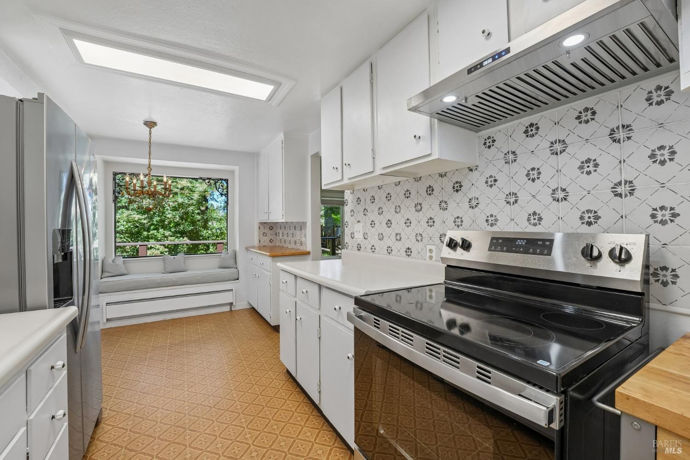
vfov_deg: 81.2
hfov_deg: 104.3
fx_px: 268
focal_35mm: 14
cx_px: 345
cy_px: 230
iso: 640
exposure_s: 1/50
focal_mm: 14
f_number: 8
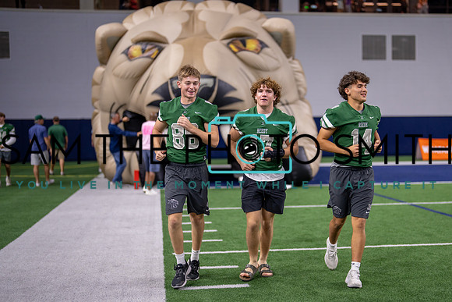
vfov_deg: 22.1
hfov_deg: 32.6
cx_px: 274
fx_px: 771
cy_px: 162
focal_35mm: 61
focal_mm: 50
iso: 500
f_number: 1.2
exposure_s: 1/1000
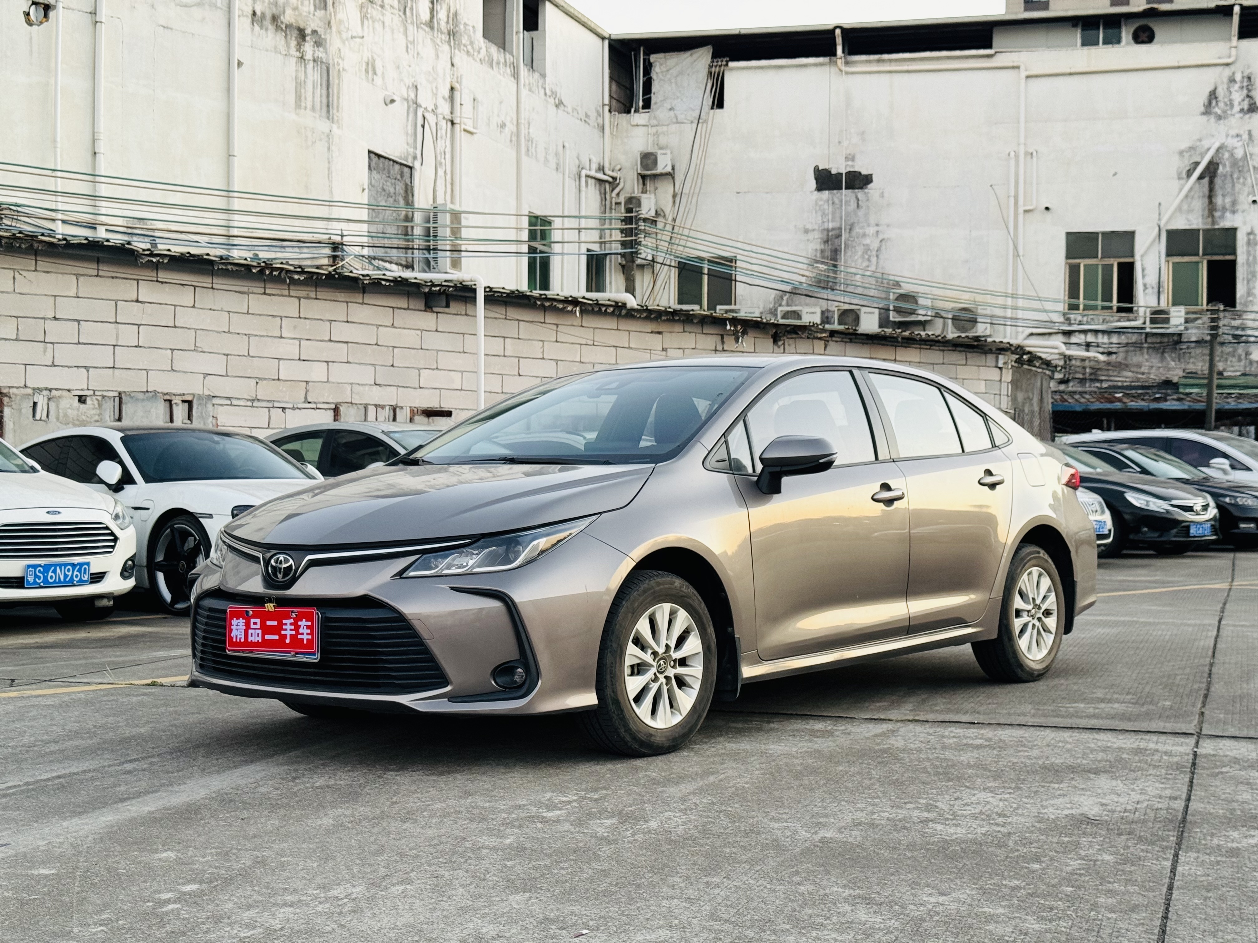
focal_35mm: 48
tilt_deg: +0.1
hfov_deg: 39.7
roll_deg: -1.0
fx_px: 1744
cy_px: 472
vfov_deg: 30.3
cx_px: 629
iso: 125
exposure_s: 1/60
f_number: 1.78
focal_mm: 6.86
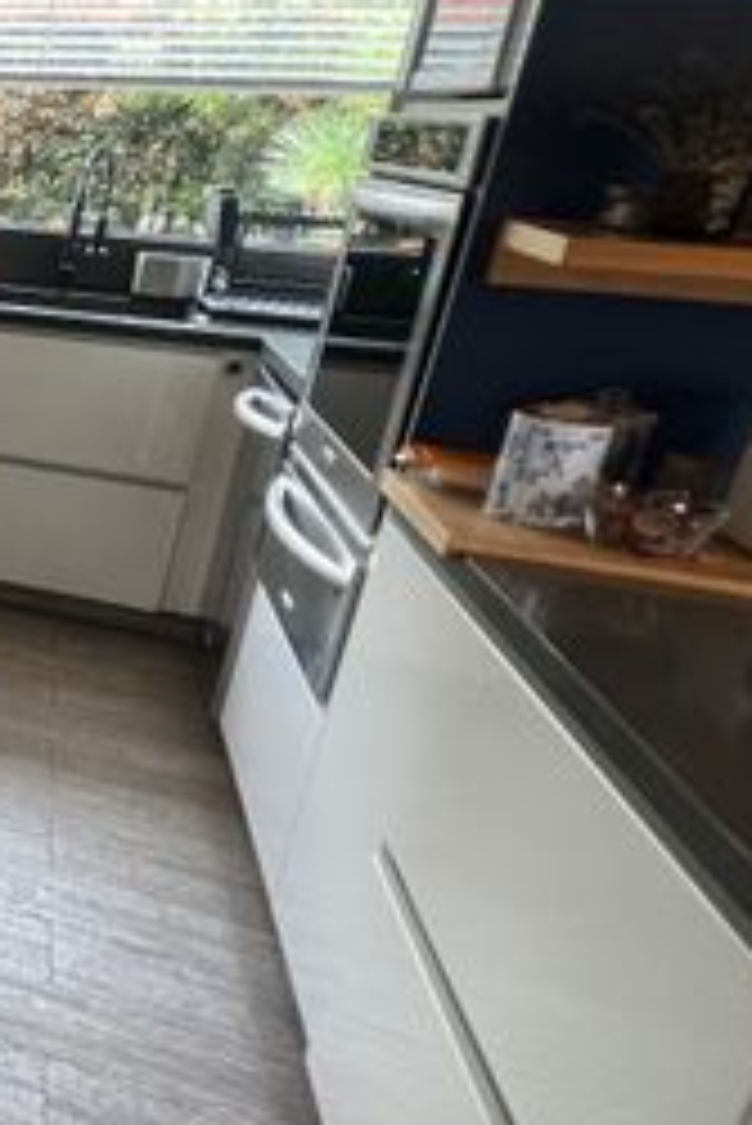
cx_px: -723
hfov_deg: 19.9
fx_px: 1126
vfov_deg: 52.6
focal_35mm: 36
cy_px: 428
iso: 100
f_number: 1.8
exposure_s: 1/99
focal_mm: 1.57
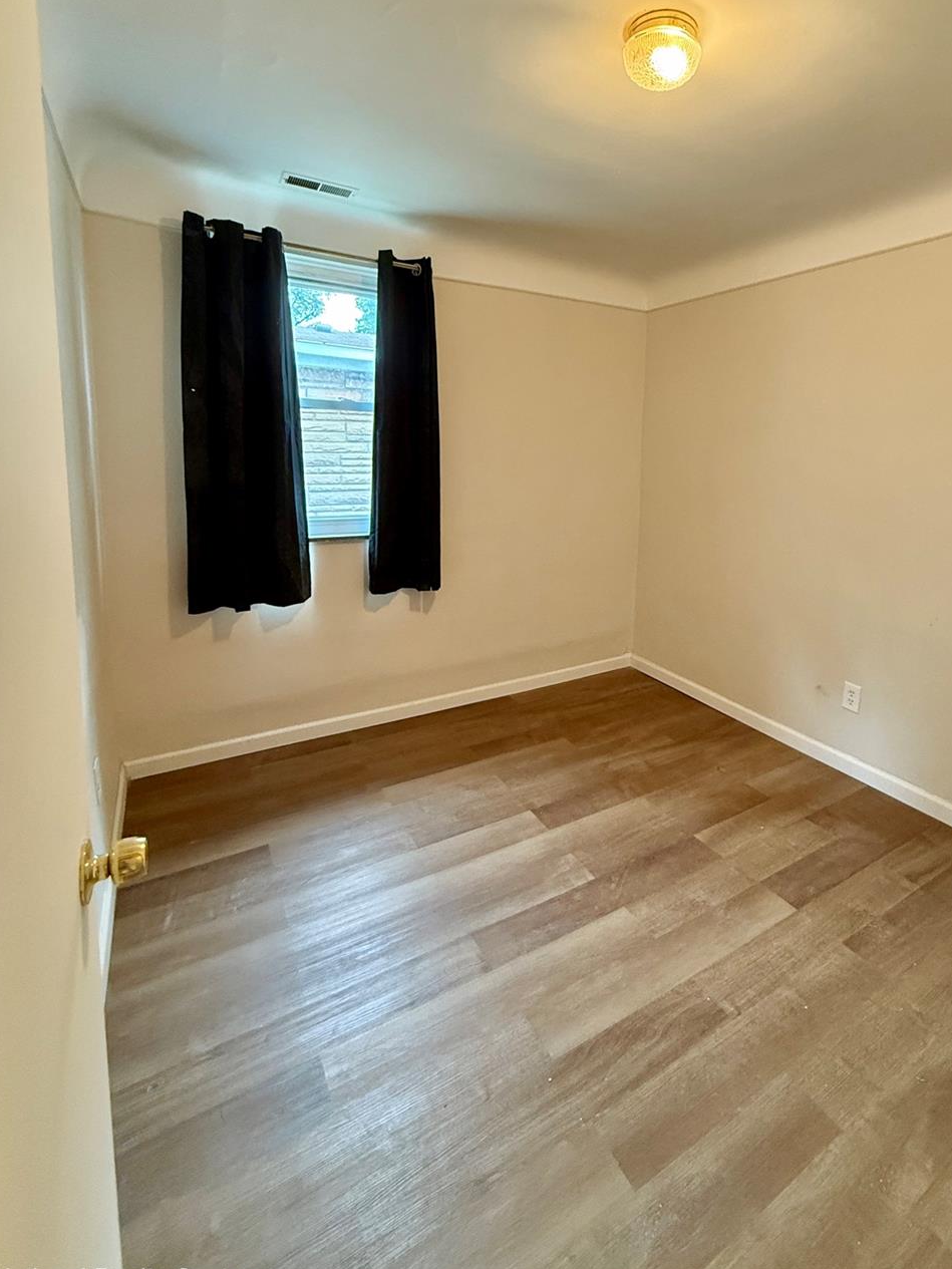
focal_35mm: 17
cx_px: 566
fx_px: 623
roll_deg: -1.4
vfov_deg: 90.2
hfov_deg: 74.0
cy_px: 526
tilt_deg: -6.3
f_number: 2.2
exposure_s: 1/60
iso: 500
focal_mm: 2.22
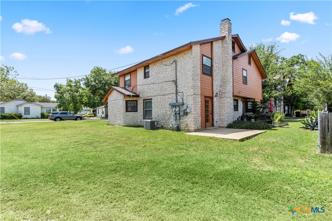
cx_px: 166
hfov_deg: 93.3
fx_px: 157
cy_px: 110
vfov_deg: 70.4
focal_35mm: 17
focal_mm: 17
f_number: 9
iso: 100
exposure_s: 1/80
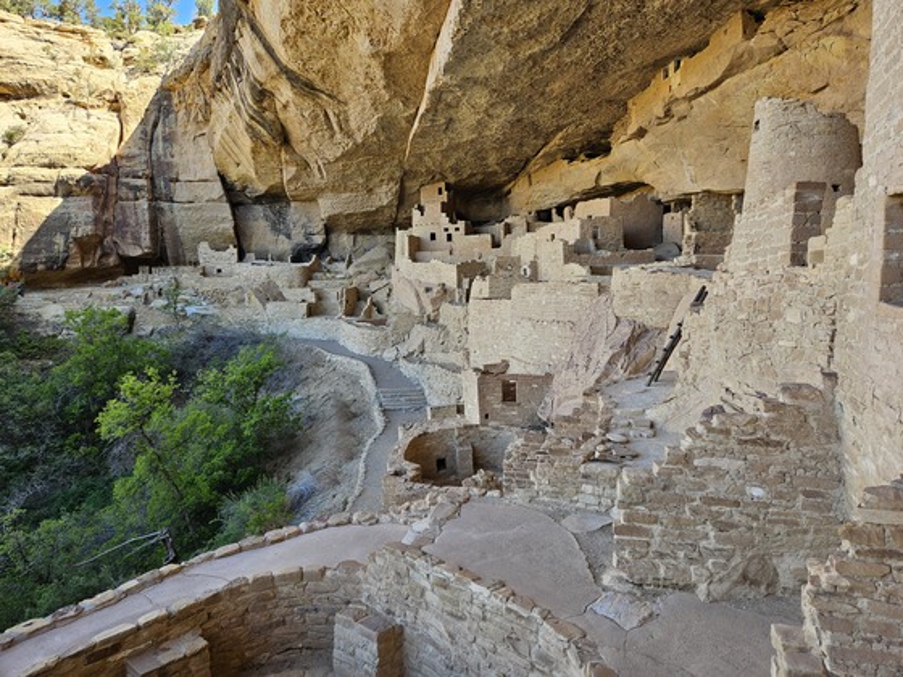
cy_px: 338
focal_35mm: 23
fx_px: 600
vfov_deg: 58.9
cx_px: 452
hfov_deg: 73.9
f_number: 1.8
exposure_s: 1/180
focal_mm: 5.4
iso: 25
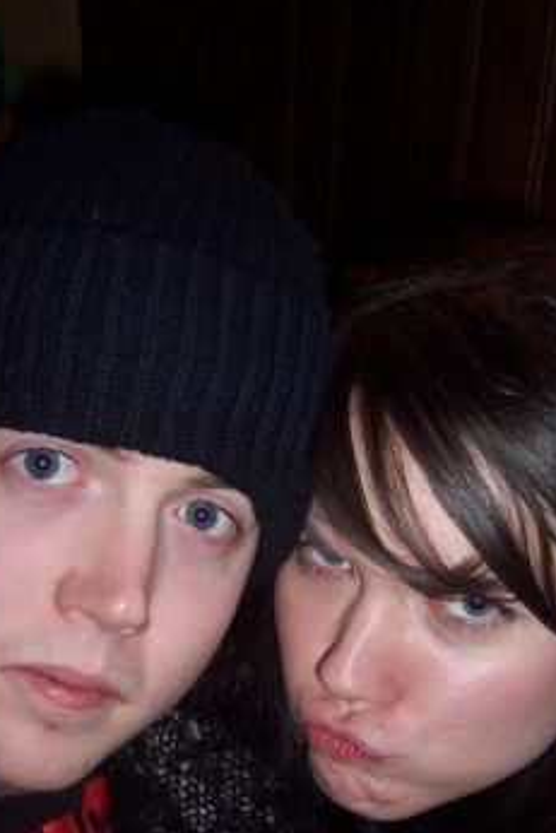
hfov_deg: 25.1
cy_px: 543
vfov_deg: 36.5
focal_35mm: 54
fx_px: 1250
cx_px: 306
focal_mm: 8
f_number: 2.8
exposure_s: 1/60
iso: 100
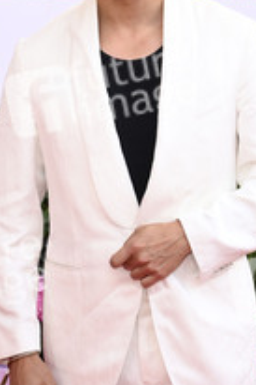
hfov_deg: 8.6
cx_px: 155
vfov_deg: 12.9
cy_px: 187
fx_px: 1699
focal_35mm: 159
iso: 640
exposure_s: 1/250
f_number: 6.3
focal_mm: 82
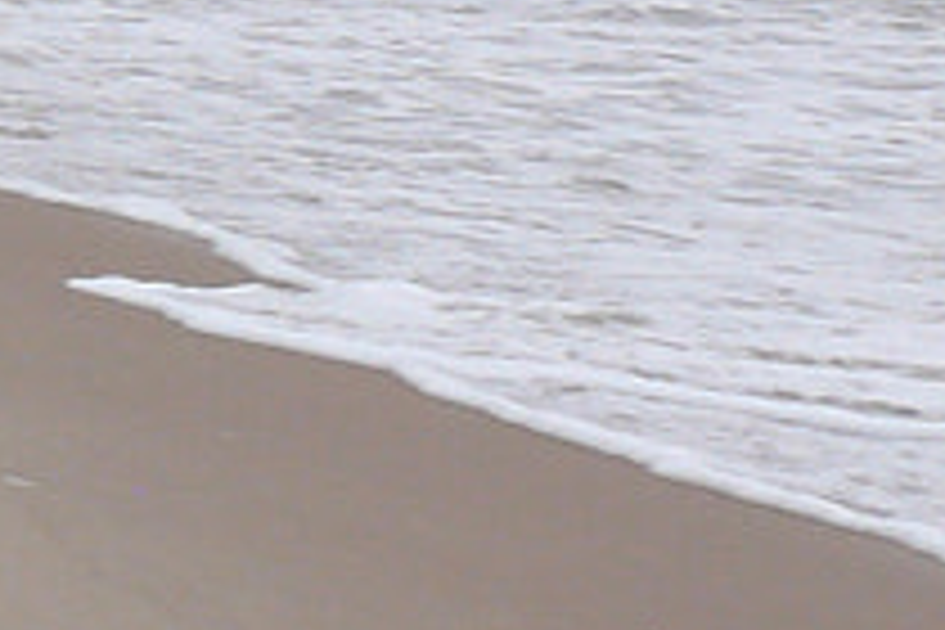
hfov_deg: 6.3
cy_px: -216
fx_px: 7271
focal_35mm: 277
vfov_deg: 4.9
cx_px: -2642
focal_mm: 7.4
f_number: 5.6
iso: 100
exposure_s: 1/200
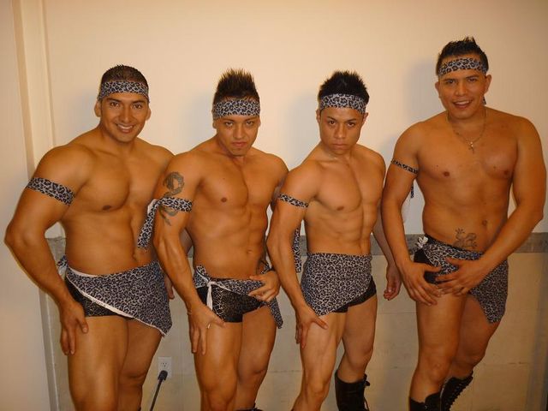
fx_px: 491
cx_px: 274
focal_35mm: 31
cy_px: 206
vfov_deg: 45.4
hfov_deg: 58.4
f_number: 2.8
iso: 100
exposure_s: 1/30
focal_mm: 5.5
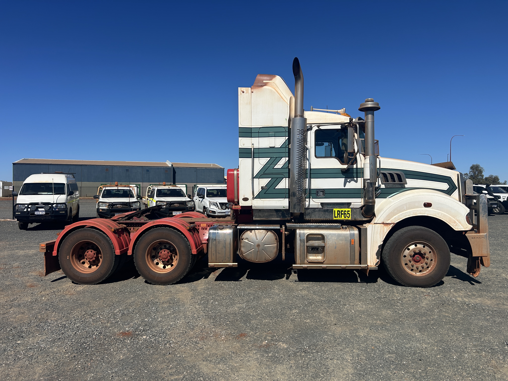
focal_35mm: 26
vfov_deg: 53.1
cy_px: 190
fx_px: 382
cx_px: 254
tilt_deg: -1.1
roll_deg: -0.3
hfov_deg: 67.3
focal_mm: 5.7
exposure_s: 1/8000
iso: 50
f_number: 1.5
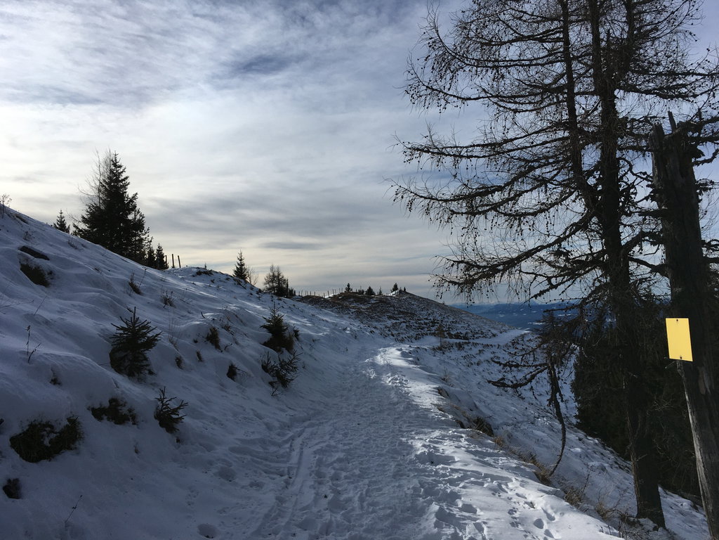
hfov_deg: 61.7
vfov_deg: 48.2
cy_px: 270
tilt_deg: +2.0
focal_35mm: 29
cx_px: 360
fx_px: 602
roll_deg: +1.6
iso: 25
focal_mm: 4.15
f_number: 2.2
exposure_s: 1/4049
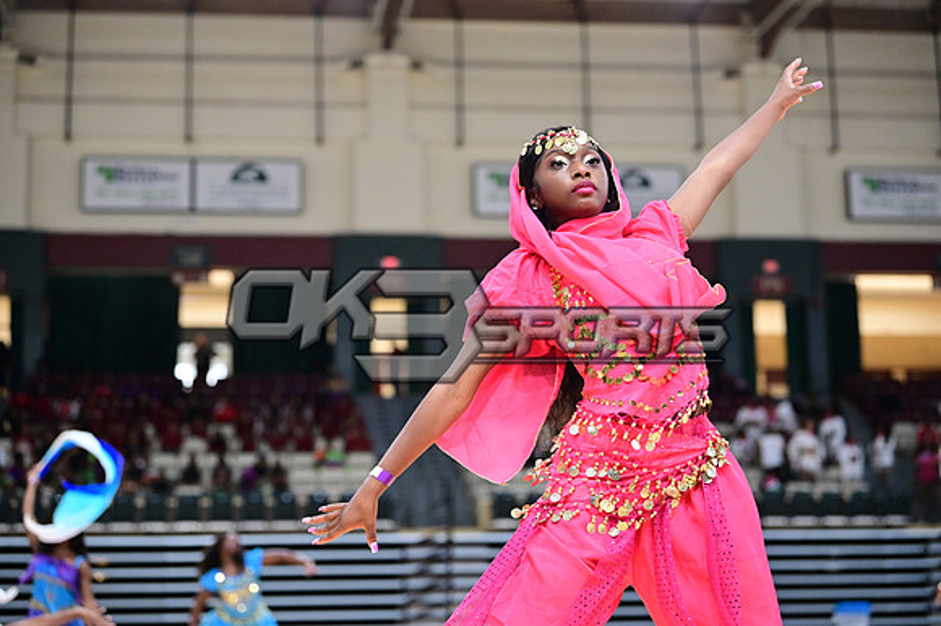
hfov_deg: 28.9
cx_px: 470
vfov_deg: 19.4
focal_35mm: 70
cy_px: 313
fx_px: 1829
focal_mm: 70
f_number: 3.2
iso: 6400
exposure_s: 1/1000
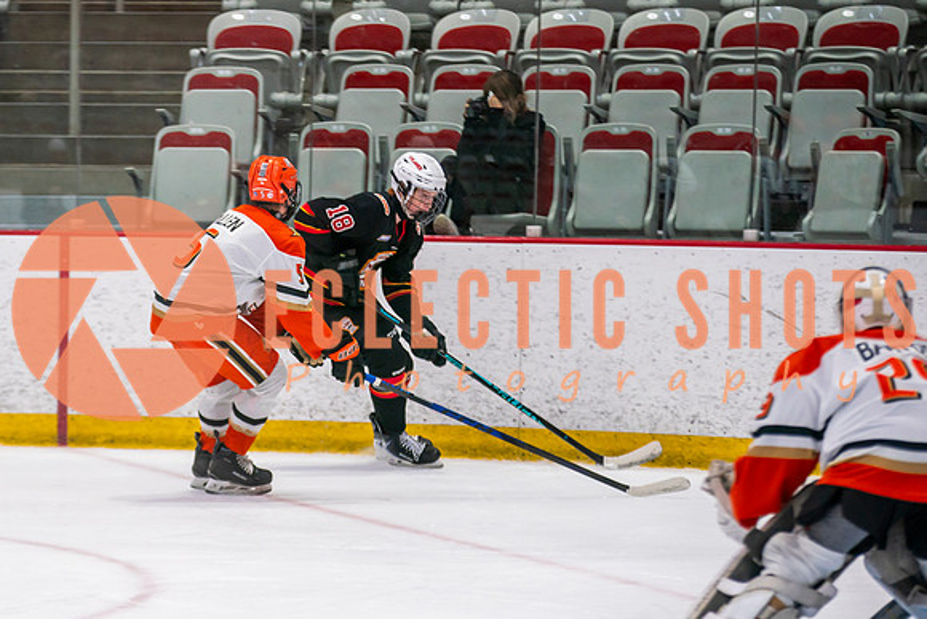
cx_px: 266
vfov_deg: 5.9
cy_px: 372
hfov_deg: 8.9
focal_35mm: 232
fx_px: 5972
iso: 800
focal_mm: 150
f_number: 2.8
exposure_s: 1/640
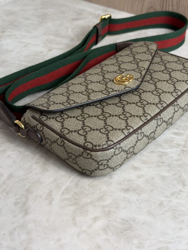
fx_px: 348
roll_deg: +0.0
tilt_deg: -40.5
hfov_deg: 30.3
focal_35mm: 48
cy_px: 125
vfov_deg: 39.7
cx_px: 94
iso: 80
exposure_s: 1/120
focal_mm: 6.76
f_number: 1.78
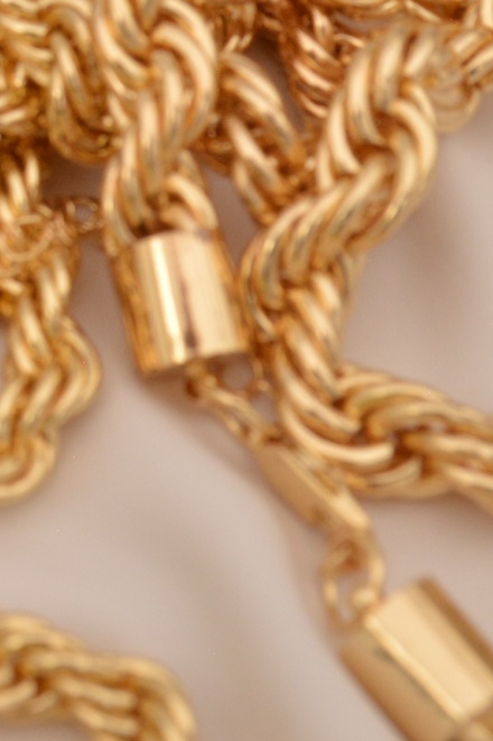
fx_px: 2796
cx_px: -197
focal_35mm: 136
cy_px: -74
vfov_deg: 14.7
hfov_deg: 9.8
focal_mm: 26
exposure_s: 1/250
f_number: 8
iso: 500
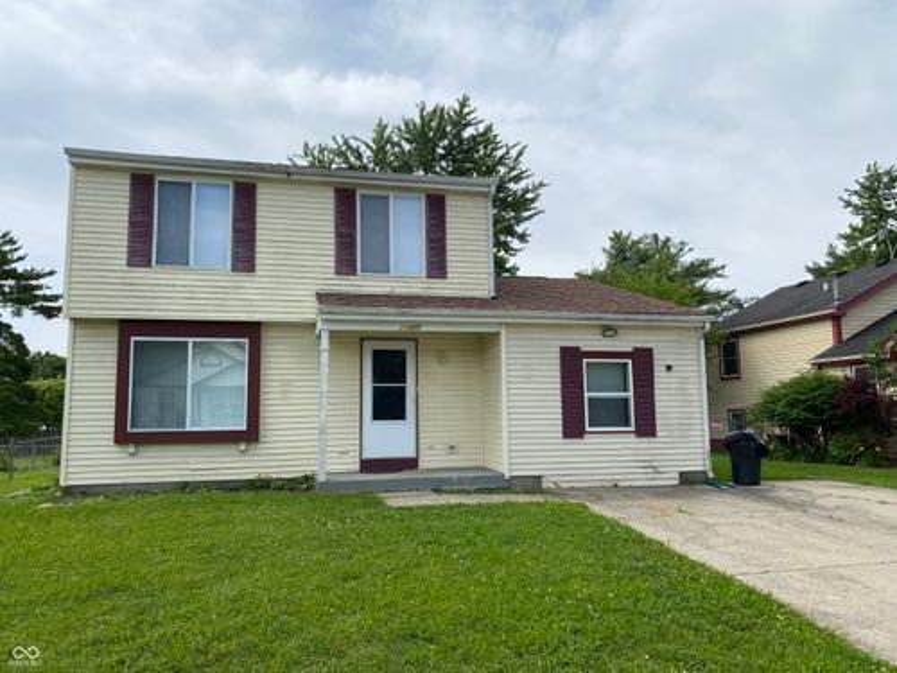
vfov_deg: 53.1
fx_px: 674
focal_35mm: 26
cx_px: 448
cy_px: 336
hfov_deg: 67.3
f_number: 1.8
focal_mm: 4.25
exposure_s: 1/3846
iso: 32
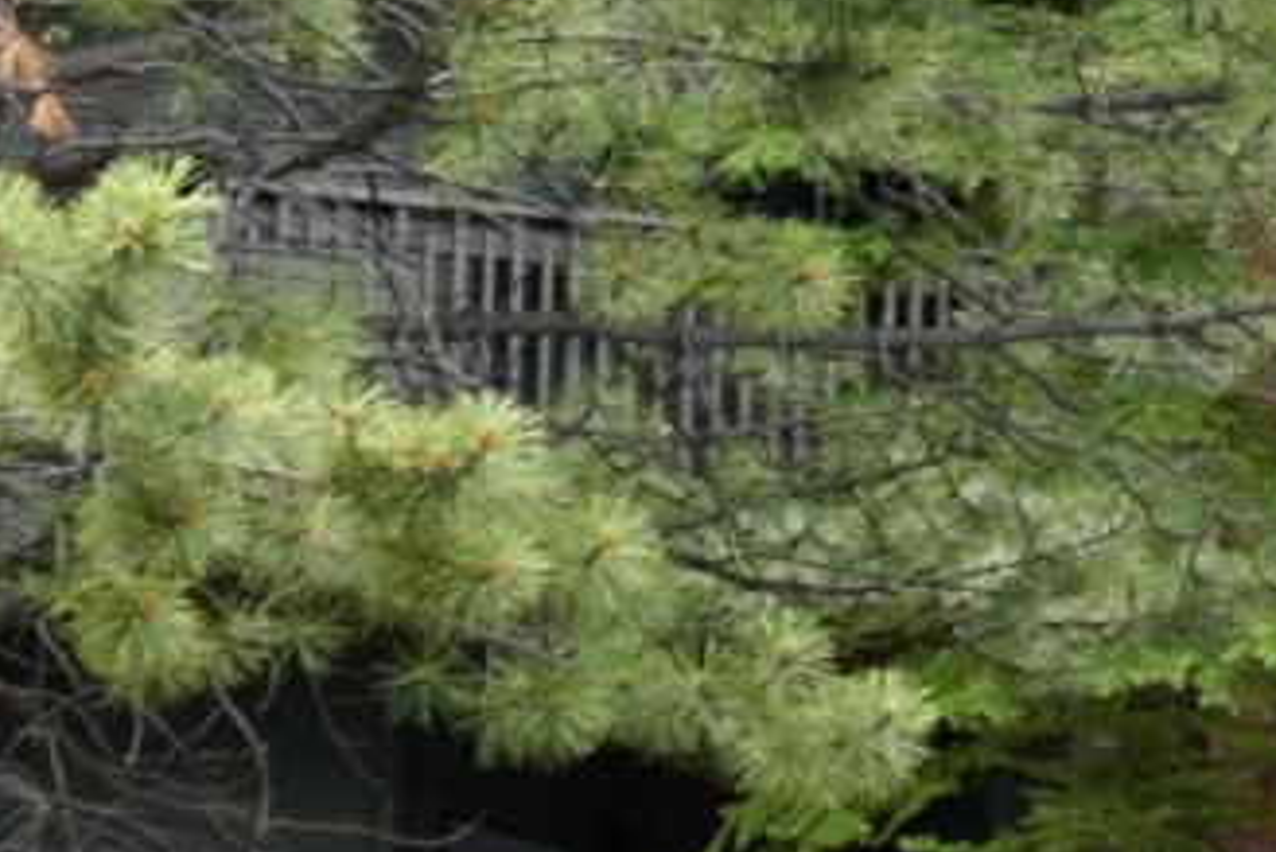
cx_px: 2291
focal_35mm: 199
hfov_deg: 9.8
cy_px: 389
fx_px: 7073
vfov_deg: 6.9
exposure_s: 1/100
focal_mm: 27
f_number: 4.5
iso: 100
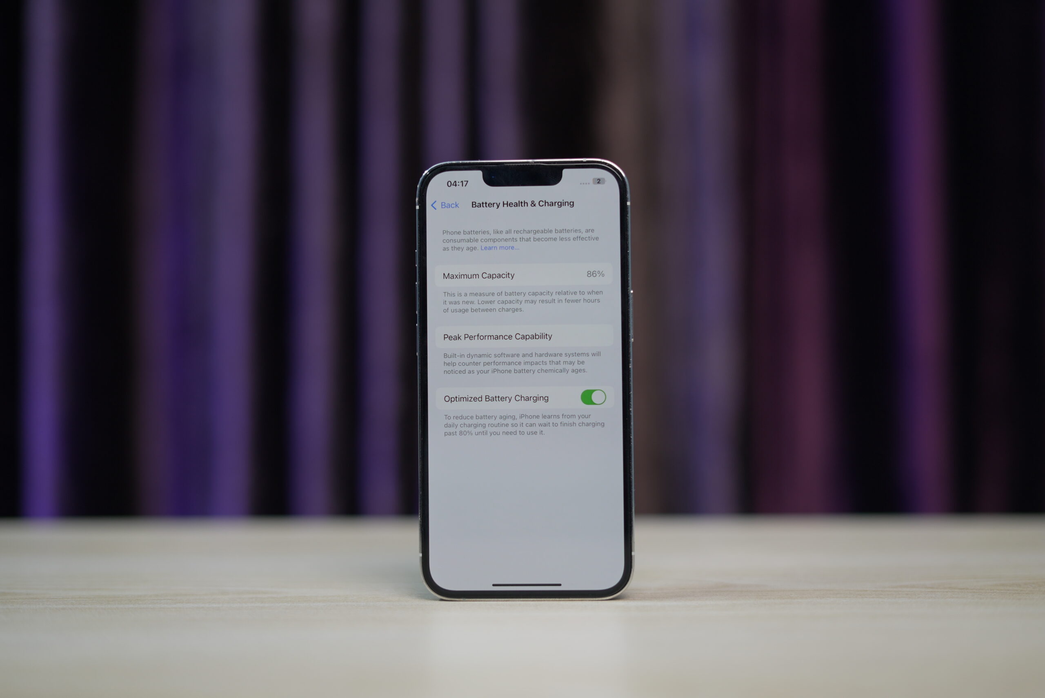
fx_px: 1452
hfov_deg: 39.6
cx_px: 522
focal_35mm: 50
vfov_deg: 27.0
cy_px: 349
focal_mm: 50
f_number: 2.2
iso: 250
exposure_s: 1/100
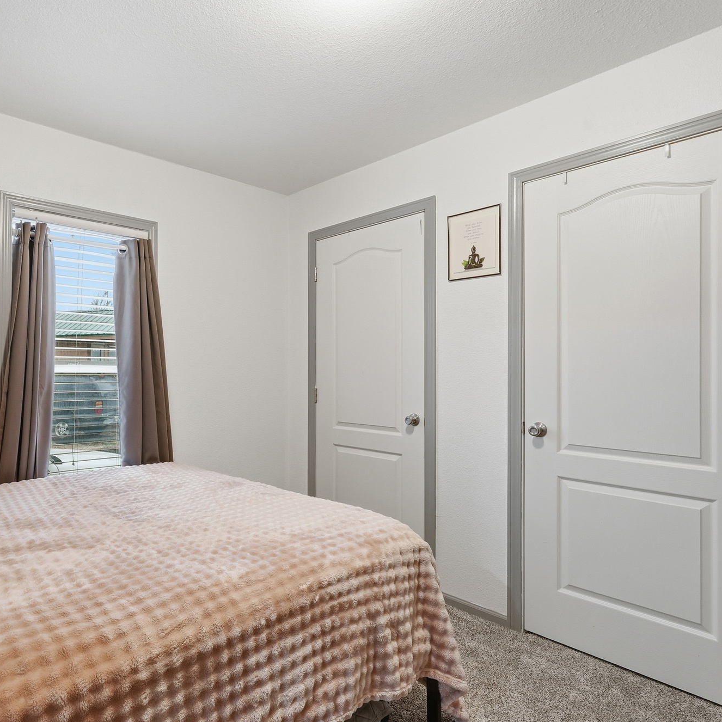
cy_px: 366
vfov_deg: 72.1
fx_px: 496
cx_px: 212
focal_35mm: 21
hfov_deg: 69.0
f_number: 9
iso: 250
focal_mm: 16
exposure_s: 1/100
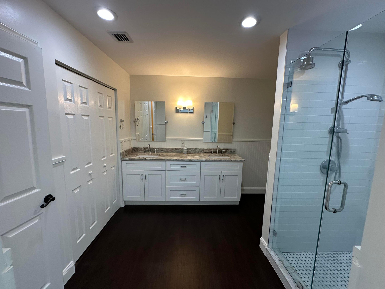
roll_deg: -1.0
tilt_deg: -7.7
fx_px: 156
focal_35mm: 14
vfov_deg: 85.7
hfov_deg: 102.1
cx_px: 192
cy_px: 144
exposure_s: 1/120
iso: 160
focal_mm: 2.22
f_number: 2.2
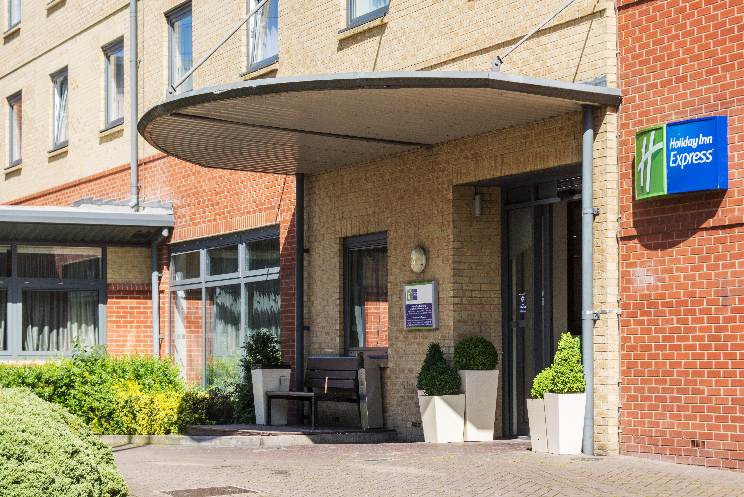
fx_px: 1860
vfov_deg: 15.2
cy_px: 248
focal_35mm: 90
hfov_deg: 22.6
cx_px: 372
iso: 160
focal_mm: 90
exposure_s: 1/45
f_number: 16
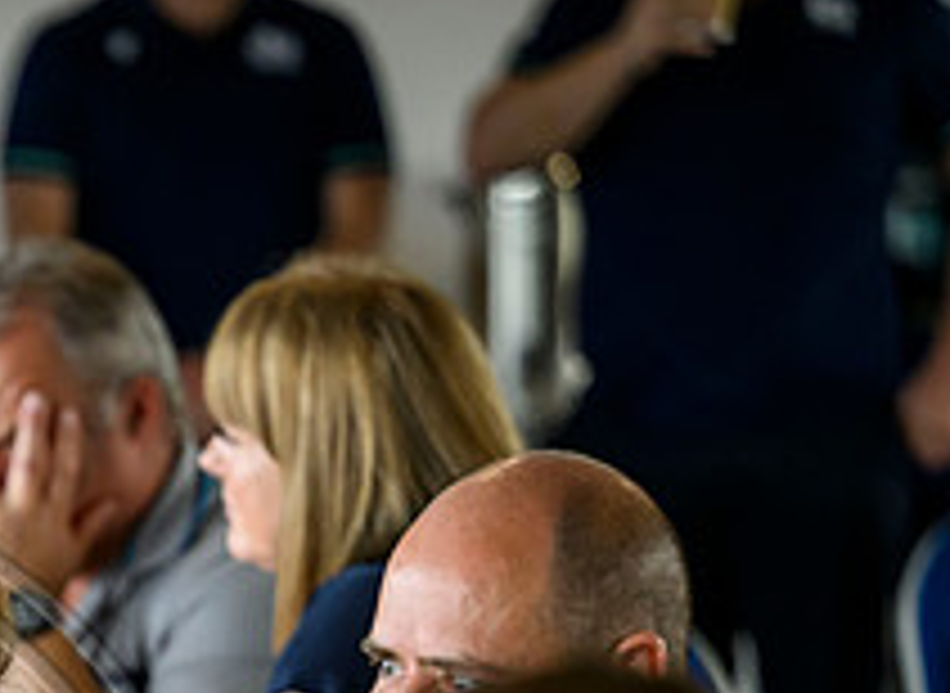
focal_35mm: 367
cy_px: 938
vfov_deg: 4.0
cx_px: -382
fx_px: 9975
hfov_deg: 5.4
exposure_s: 1/800
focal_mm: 125
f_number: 3.2
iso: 2500
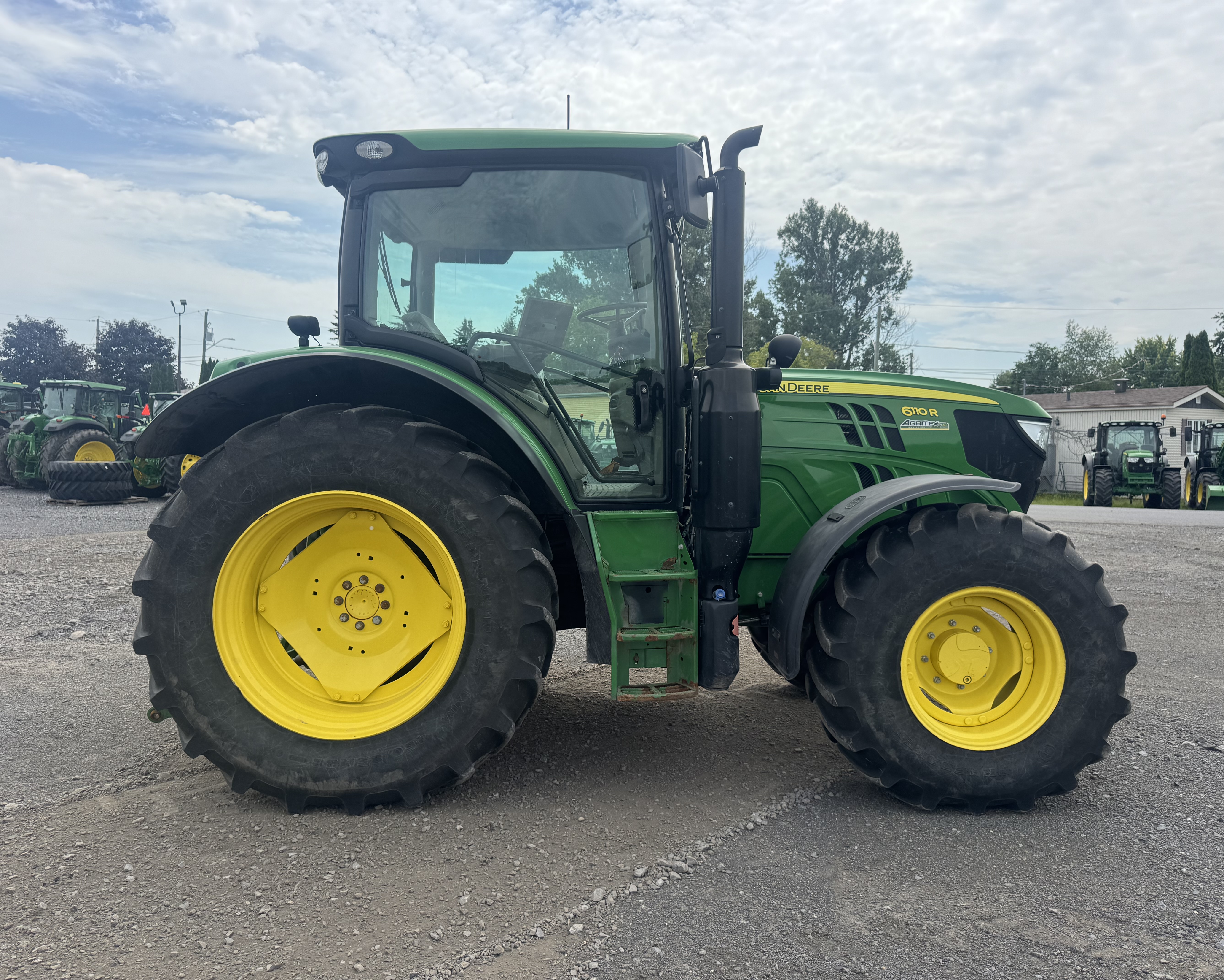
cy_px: 490
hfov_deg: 68.1
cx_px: 602
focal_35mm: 25
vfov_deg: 56.8
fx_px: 906
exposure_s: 1/4310
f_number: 1.78
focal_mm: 6.76
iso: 80
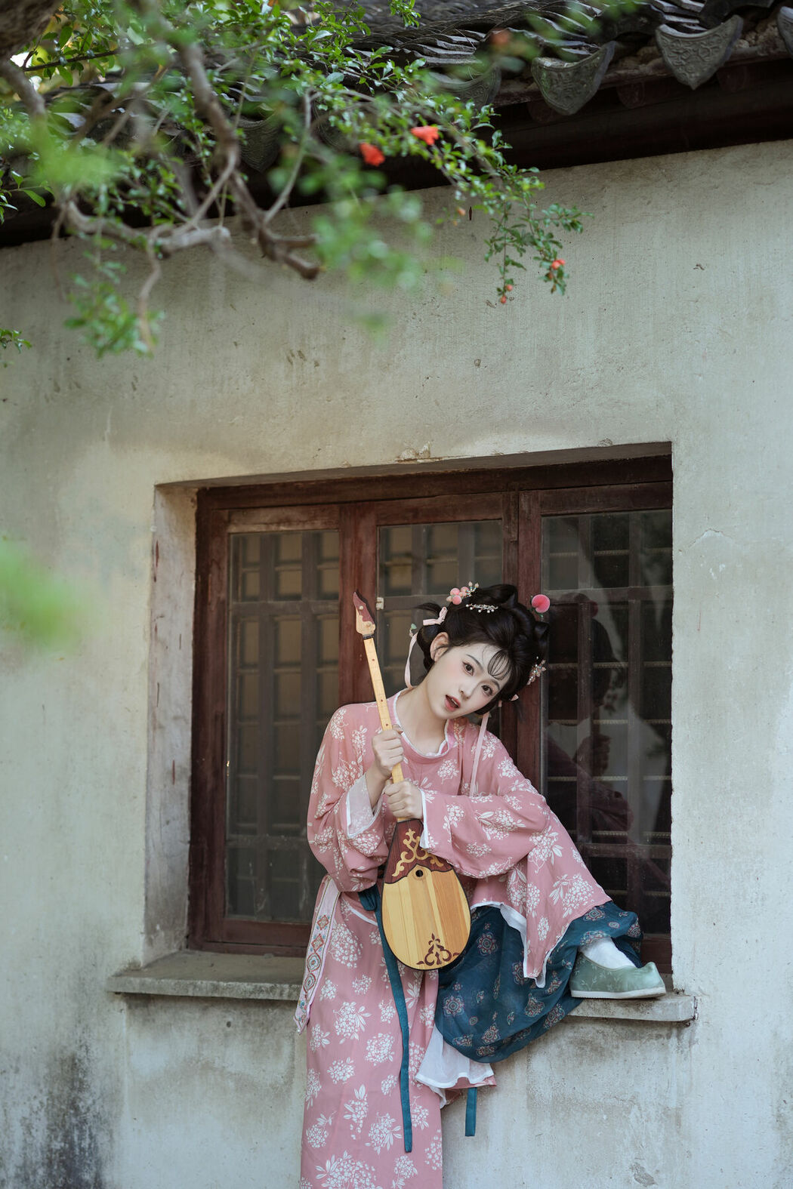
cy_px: 594
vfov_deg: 23.9
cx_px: 396
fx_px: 2808
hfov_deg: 16.1
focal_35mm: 85
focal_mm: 85
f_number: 1.8
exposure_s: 1/250
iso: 160
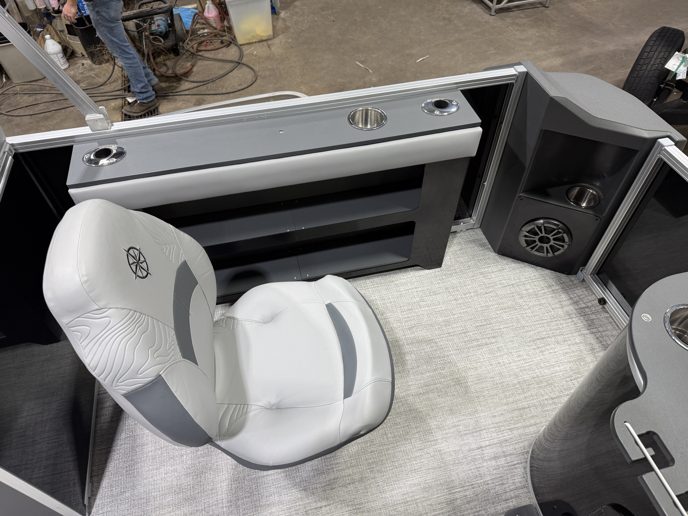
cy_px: 258
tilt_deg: -48.1
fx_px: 477
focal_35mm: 24
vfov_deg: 56.8
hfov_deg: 71.6
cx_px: 344
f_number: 1.78
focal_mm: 6.76
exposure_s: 1/120
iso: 125
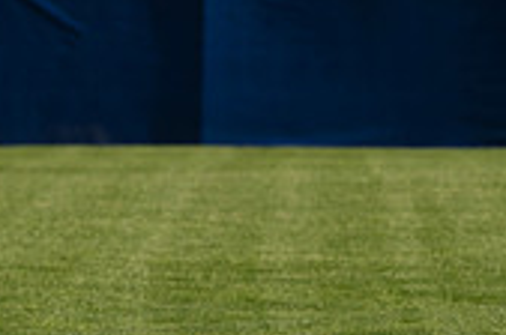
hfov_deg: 2.2
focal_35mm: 929
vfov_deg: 1.5
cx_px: -207
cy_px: 144
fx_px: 13033
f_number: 5.6
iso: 250
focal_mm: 180
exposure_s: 1/1600
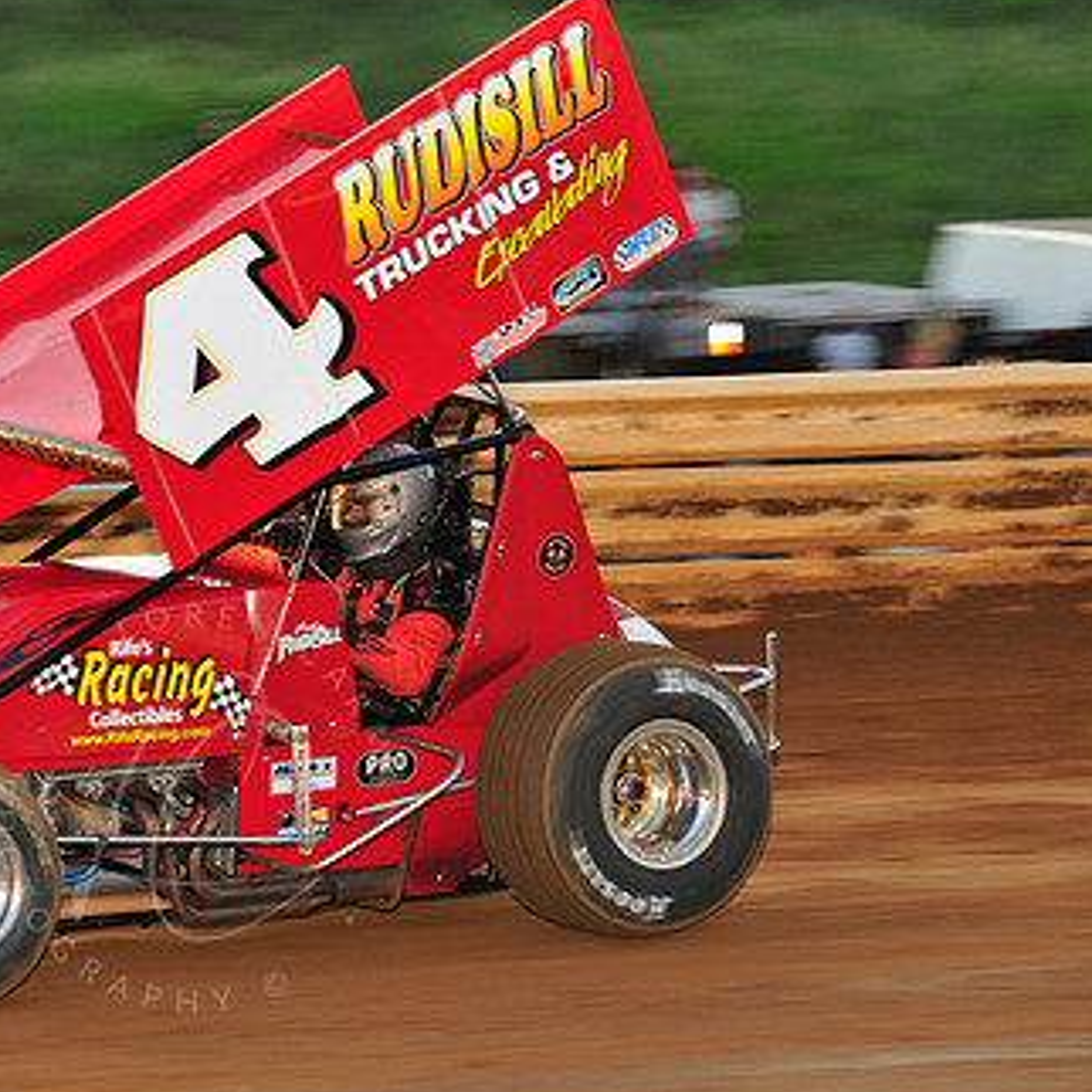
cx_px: 193
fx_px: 7923
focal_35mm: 222
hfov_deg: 7.9
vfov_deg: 7.9
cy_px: 495
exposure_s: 1/320
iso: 800
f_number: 7.1
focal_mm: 145
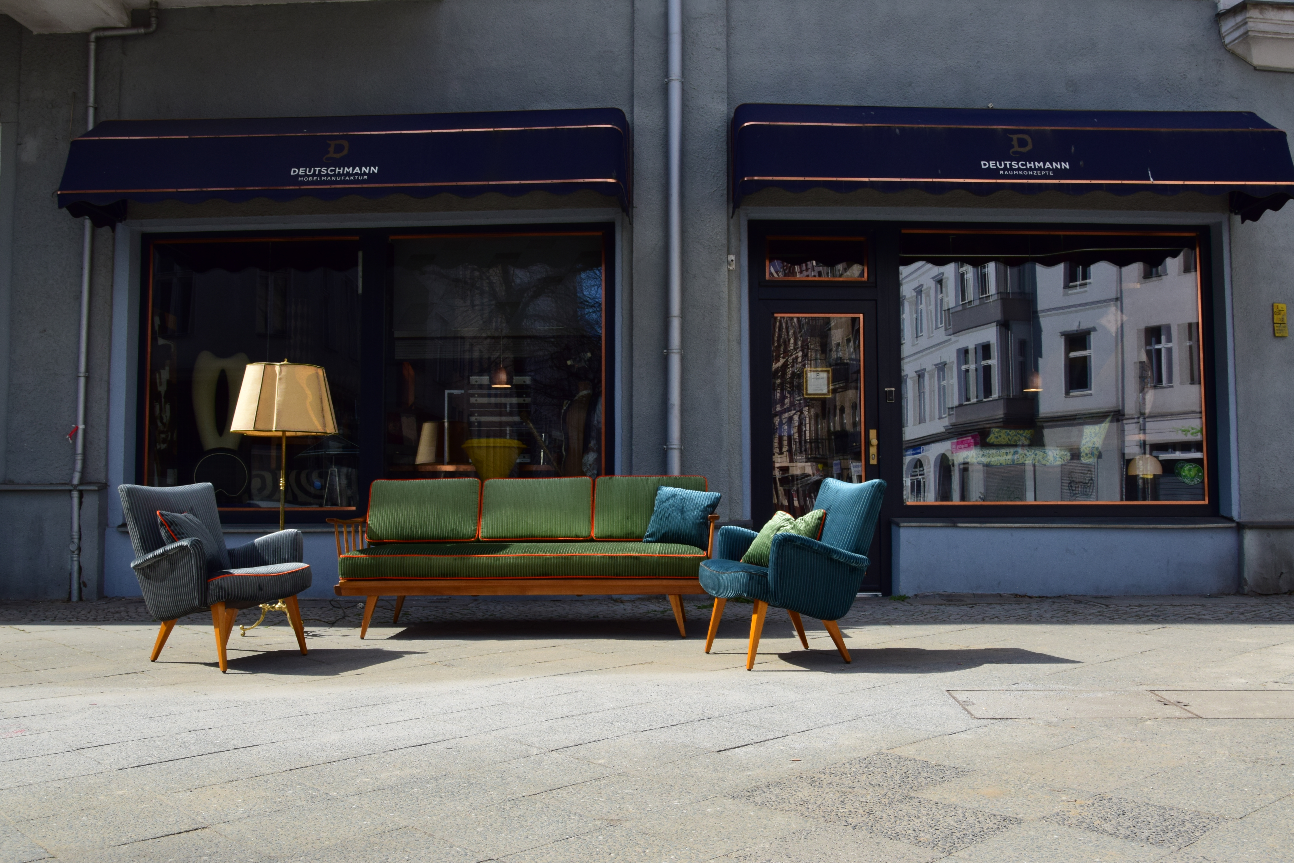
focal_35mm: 33
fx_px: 1186
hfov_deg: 57.2
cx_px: 647
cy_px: 432
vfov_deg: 40.0
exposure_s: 1/200
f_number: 14
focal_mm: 22
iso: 250
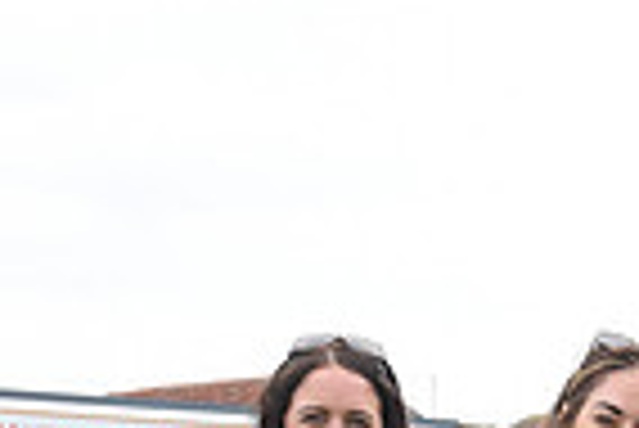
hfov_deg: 13.4
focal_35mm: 147
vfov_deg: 8.9
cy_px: 813
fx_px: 2612
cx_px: 873
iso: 800
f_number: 5.6
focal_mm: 36
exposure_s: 1/400
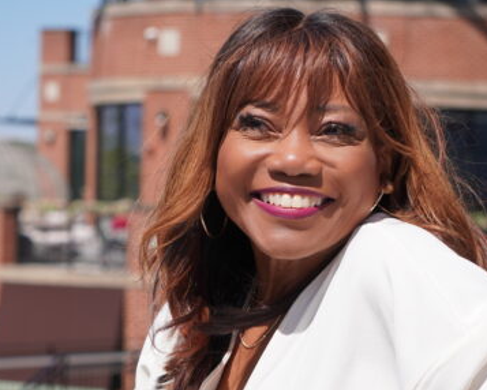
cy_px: 250
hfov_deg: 11.5
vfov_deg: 9.3
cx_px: 276
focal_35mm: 167
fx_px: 2409
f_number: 4.5
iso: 100
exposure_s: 1/800
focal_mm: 55
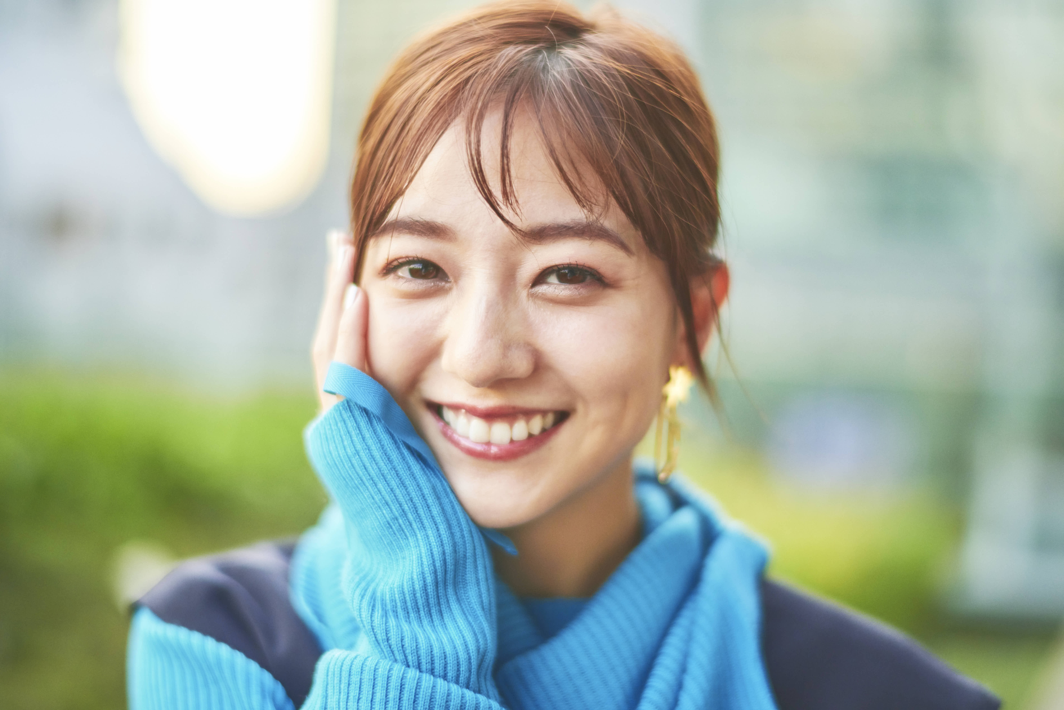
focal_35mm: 58
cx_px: 532
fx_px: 1714
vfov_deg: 23.4
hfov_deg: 34.5
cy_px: 355
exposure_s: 1/4000
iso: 1000
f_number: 1.4
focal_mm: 58
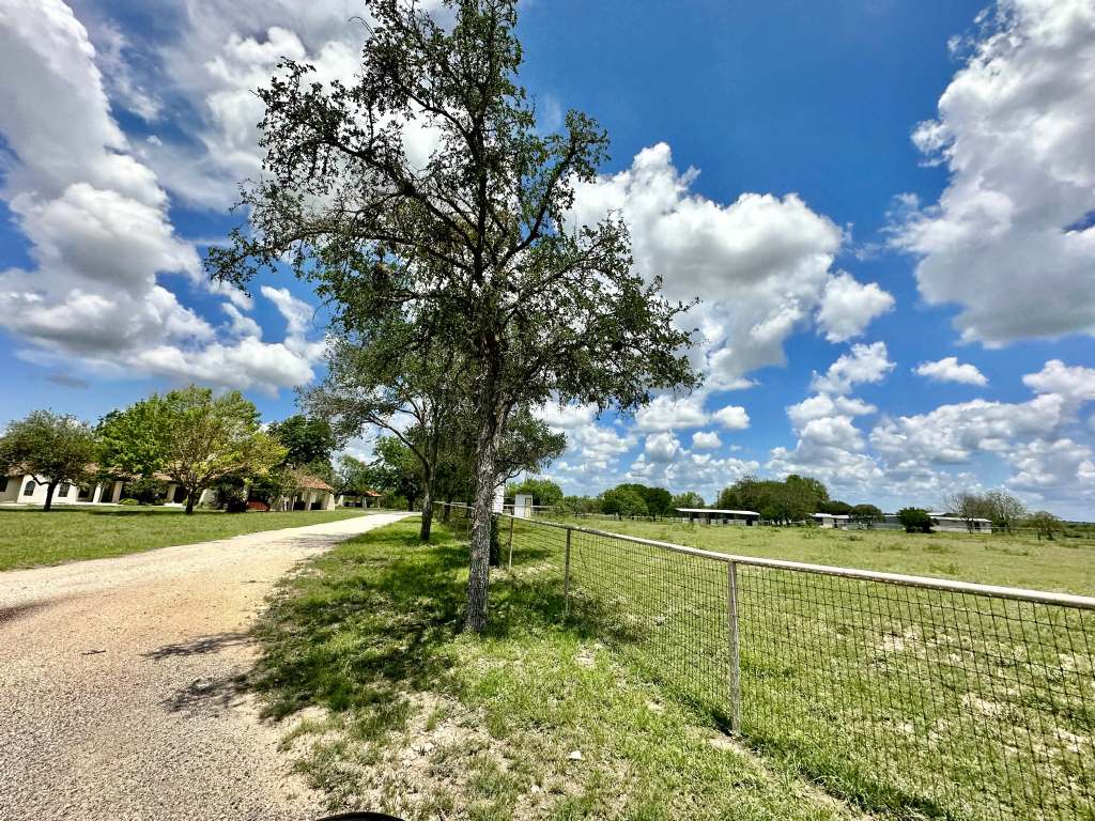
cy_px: 410
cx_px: 548
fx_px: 443
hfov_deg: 102.1
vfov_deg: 85.7
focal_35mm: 14
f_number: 2.2
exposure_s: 1/3610
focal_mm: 2.22
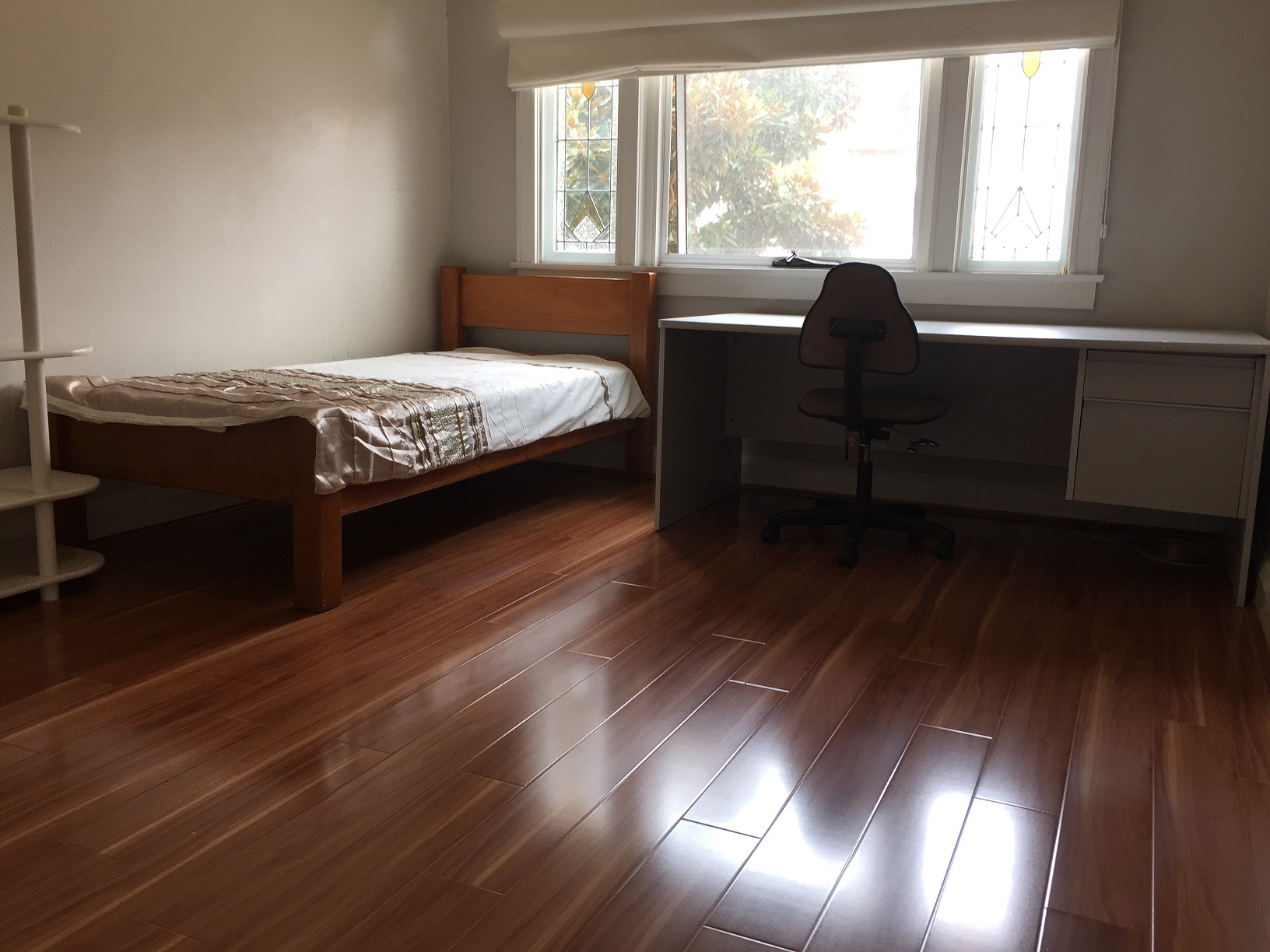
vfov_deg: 48.2
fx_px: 1064
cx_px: 635
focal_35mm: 29
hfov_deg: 61.7
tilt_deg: -11.4
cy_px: 476
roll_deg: -2.3
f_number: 2.2
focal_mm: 4.15
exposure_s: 1/50
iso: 40
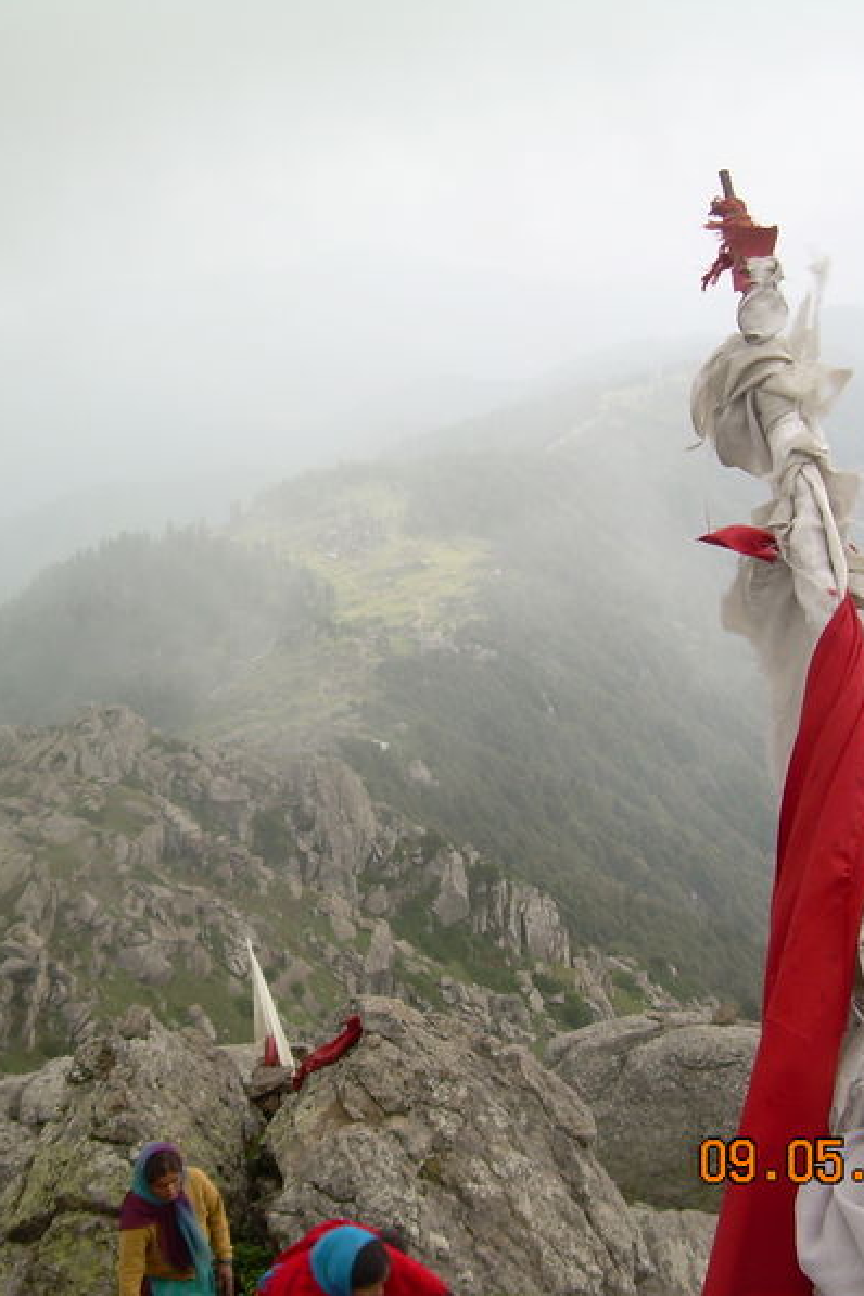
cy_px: 647
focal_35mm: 53
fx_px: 1908
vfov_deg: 37.5
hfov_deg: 25.5
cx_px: 369
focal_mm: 6.3
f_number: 2.8
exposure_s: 1/125
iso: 50
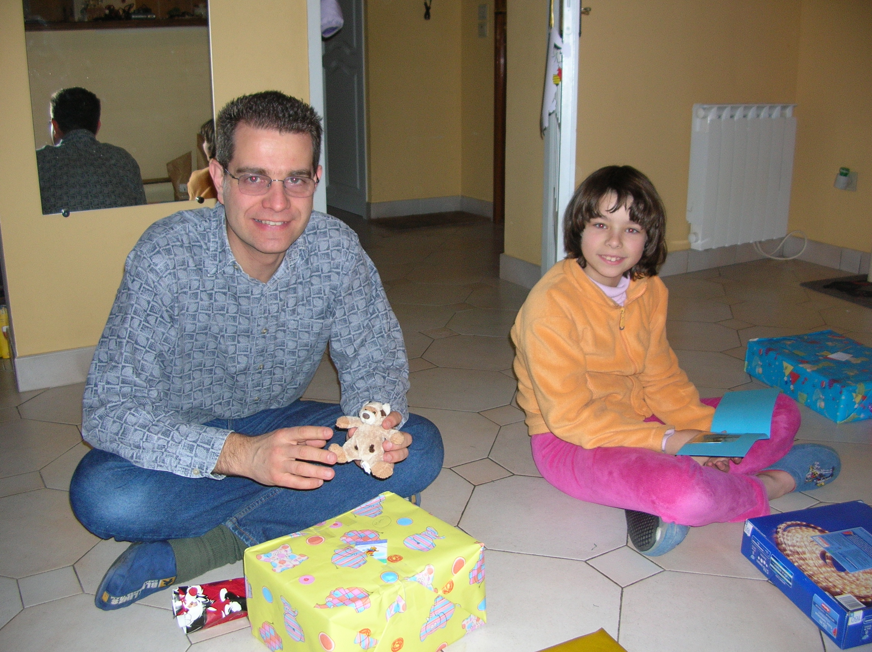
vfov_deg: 40.6
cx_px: 436
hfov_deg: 52.7
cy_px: 326
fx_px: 881
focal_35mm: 35
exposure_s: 1/60.1
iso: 77
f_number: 2.8
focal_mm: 5.8
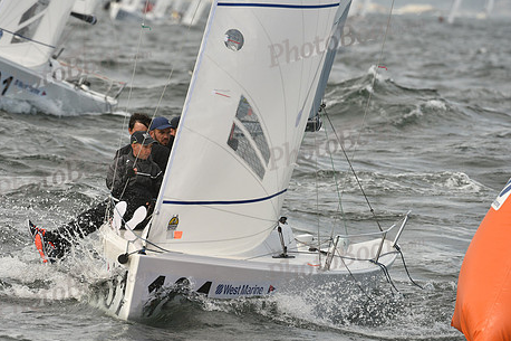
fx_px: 7194
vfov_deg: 2.7
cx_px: 211
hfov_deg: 4.1
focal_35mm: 507
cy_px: 215
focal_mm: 400
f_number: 6.3
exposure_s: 1/1250
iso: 320
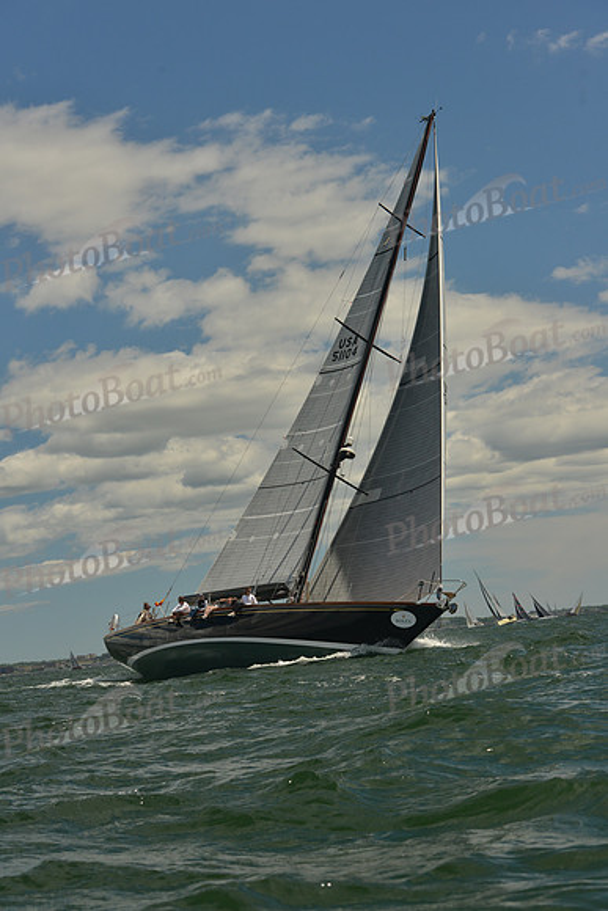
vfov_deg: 28.8
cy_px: 456
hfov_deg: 19.5
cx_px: 304
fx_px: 1772
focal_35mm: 70
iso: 400
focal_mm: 70
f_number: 8
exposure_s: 1/800
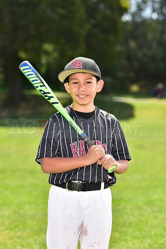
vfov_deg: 15.8
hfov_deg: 10.6
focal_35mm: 130
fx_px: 899
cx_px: 83
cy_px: 124
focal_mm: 130
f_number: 5
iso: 100
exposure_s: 1/250
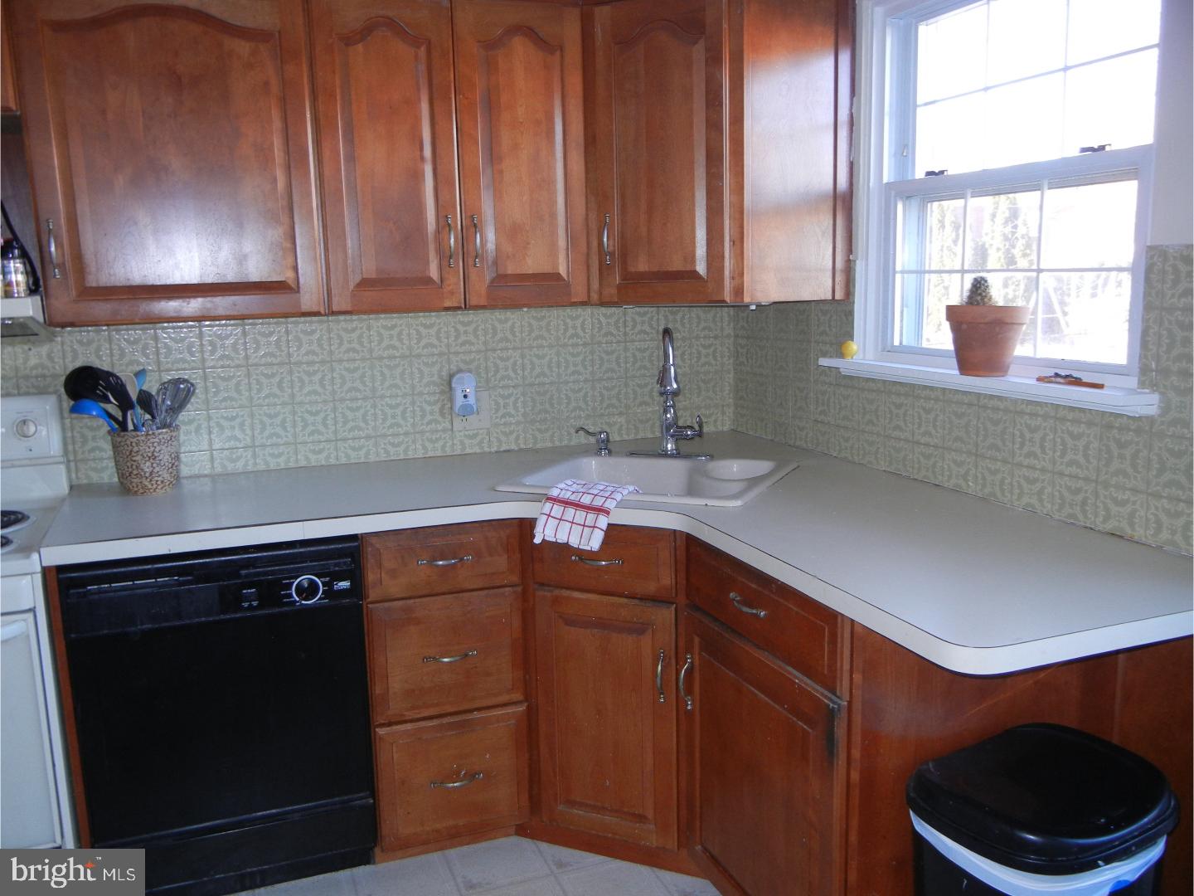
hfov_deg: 60.0
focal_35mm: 30
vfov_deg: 46.8
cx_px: 597
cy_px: 448
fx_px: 1035
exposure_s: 1/30
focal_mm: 5.4
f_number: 3.5
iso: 200
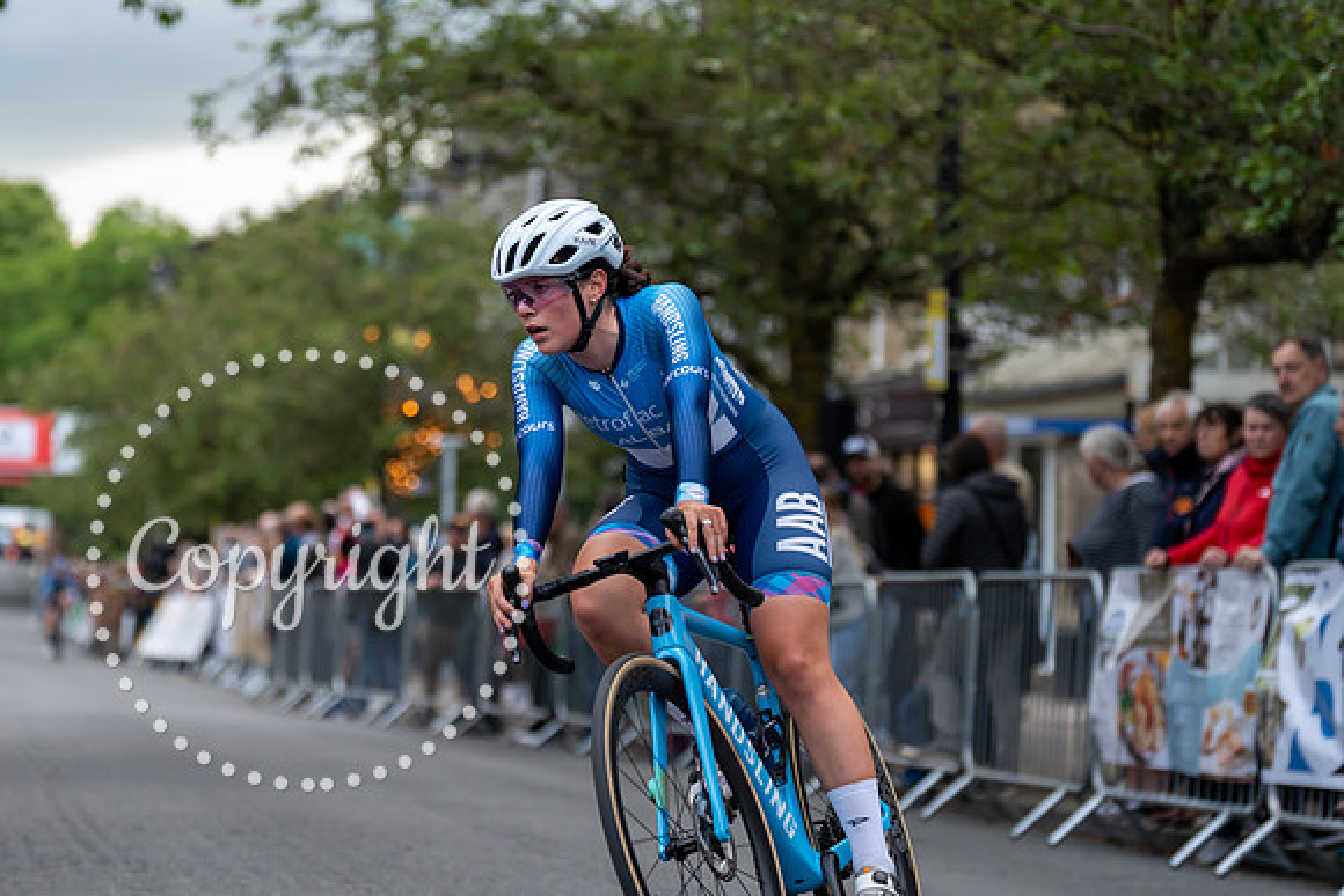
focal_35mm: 125
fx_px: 4677
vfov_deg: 10.9
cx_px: 514
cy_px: 363
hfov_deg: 16.3
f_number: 2.8
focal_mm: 100
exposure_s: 1/800
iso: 640
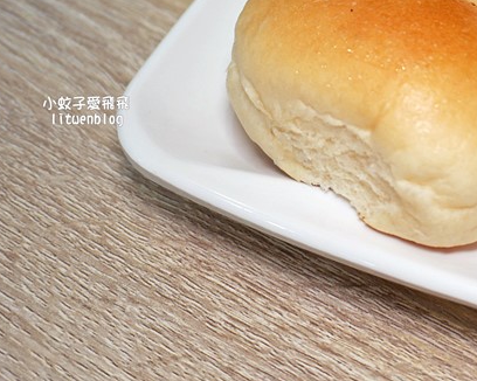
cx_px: 473
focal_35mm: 67
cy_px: -50
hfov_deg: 26.8
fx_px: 945
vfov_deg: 21.5
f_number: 2.5
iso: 200
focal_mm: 14
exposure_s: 1/125
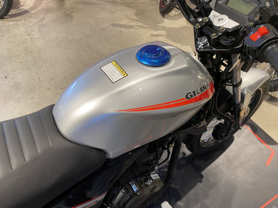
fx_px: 209
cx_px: 139
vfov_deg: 53.1
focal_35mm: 26
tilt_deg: -49.4
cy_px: 104
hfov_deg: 67.3
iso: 100
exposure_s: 1/50
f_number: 1.8
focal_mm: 4.25
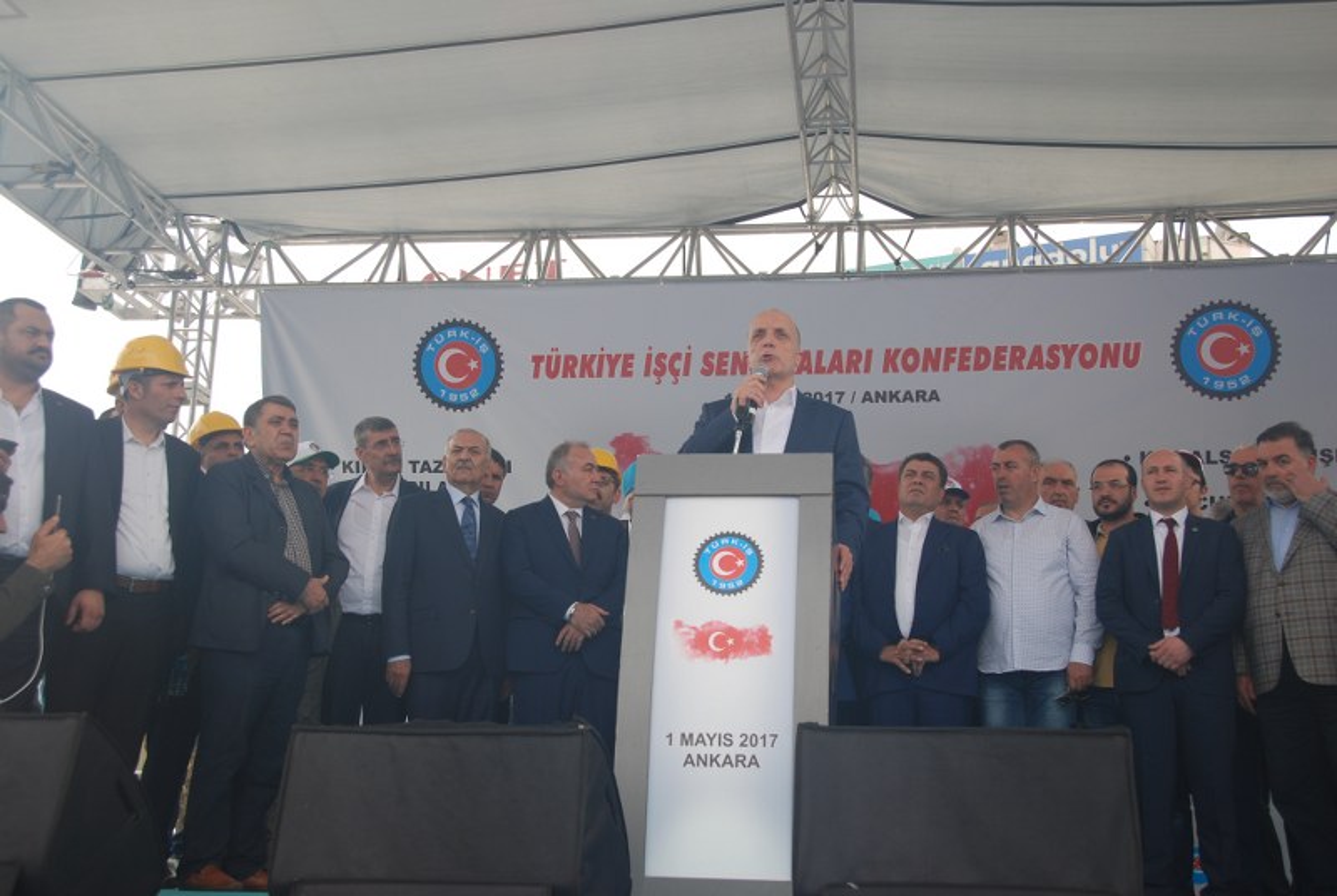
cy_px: 448
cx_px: 668
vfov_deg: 30.9
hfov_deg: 44.9
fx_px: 1618
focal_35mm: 44
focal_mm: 29
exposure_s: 1/160
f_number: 6.3
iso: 100
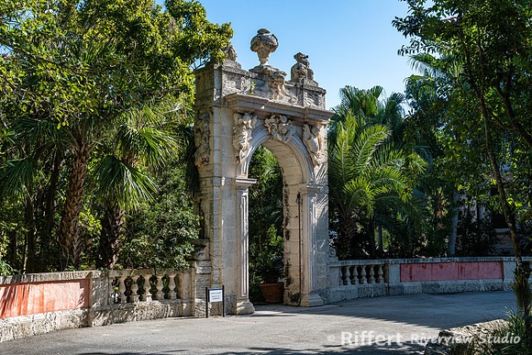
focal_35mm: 45
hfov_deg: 43.9
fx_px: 660
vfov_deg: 30.1
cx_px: 266
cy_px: 178
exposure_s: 1/160
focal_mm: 42
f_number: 10
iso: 220
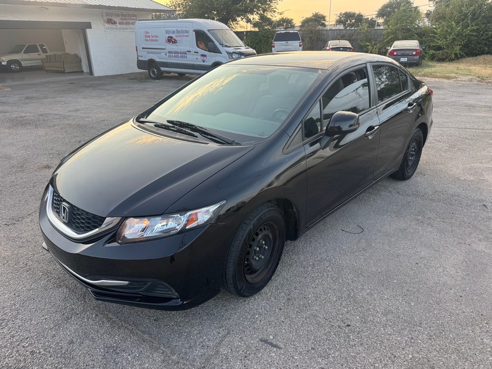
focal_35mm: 24
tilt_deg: -22.8
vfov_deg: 56.8
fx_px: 341
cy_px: 184
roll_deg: +1.1
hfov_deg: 71.6
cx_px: 246
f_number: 1.78
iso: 80
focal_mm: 6.76
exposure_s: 1/383
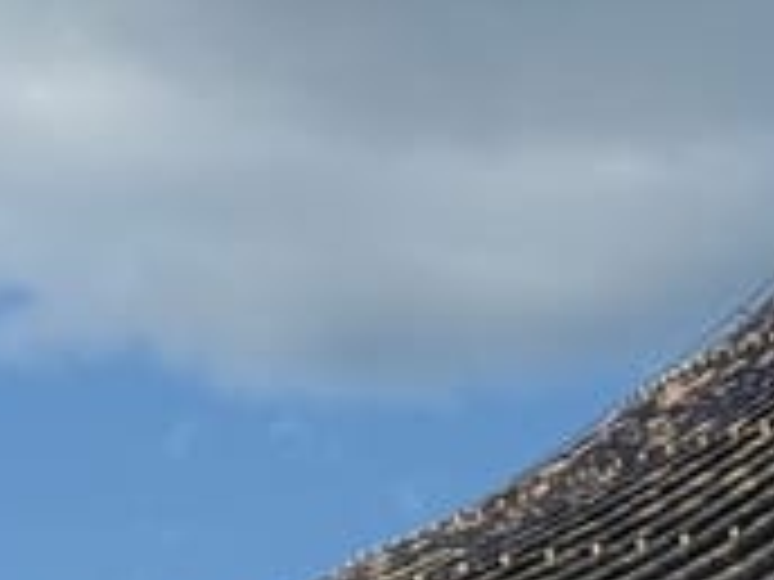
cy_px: 445
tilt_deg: +17.1
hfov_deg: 6.5
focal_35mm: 301
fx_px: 6730
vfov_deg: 4.9
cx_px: 1296
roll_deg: -0.2
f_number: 1.78
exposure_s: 1/3891
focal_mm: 6.76
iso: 64
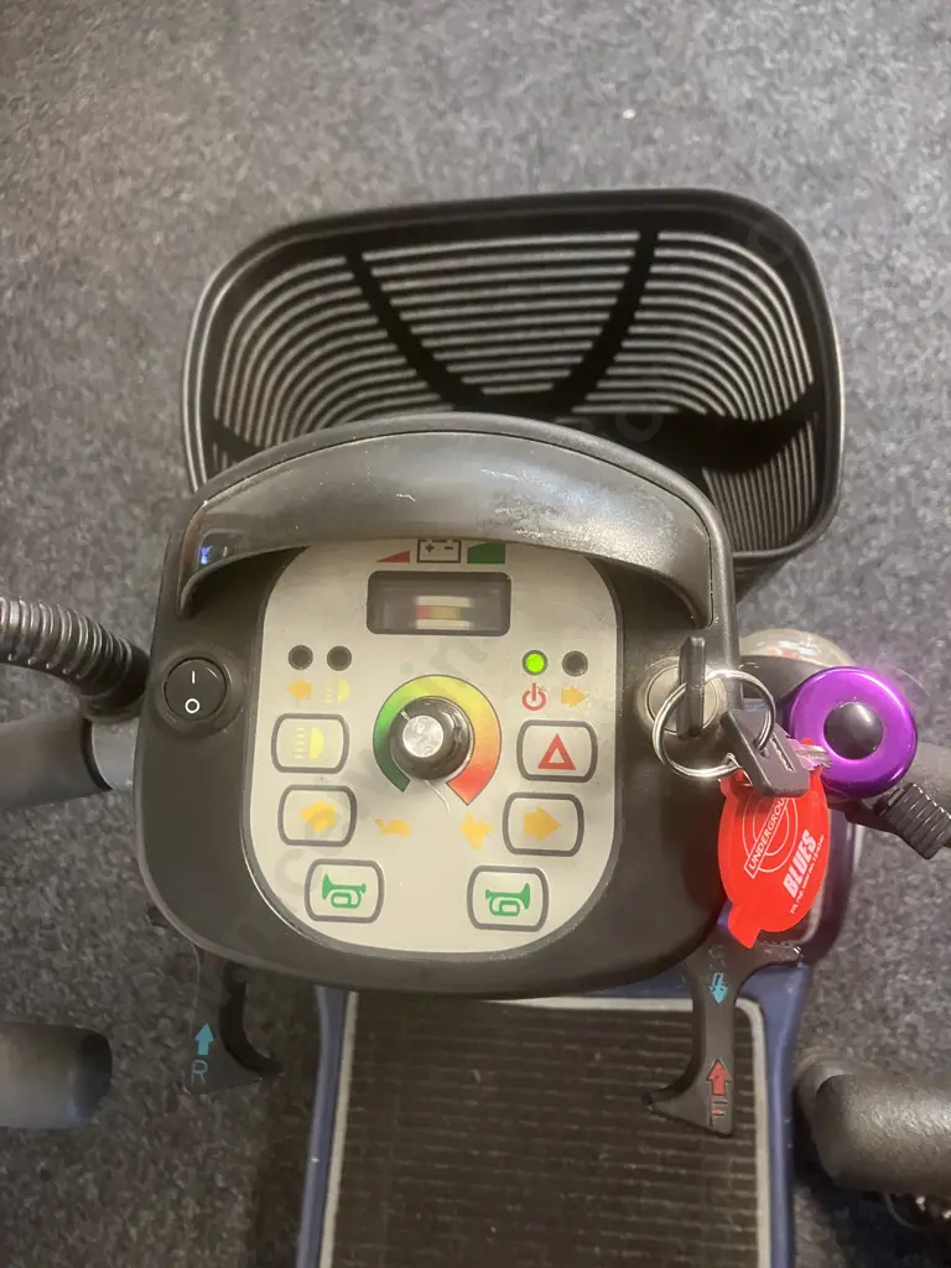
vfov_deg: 63.4
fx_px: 1026
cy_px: 634
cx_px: 476
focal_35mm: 28
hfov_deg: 49.7
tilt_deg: -65.7
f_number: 1.8
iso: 320
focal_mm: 3.99
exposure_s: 1/25
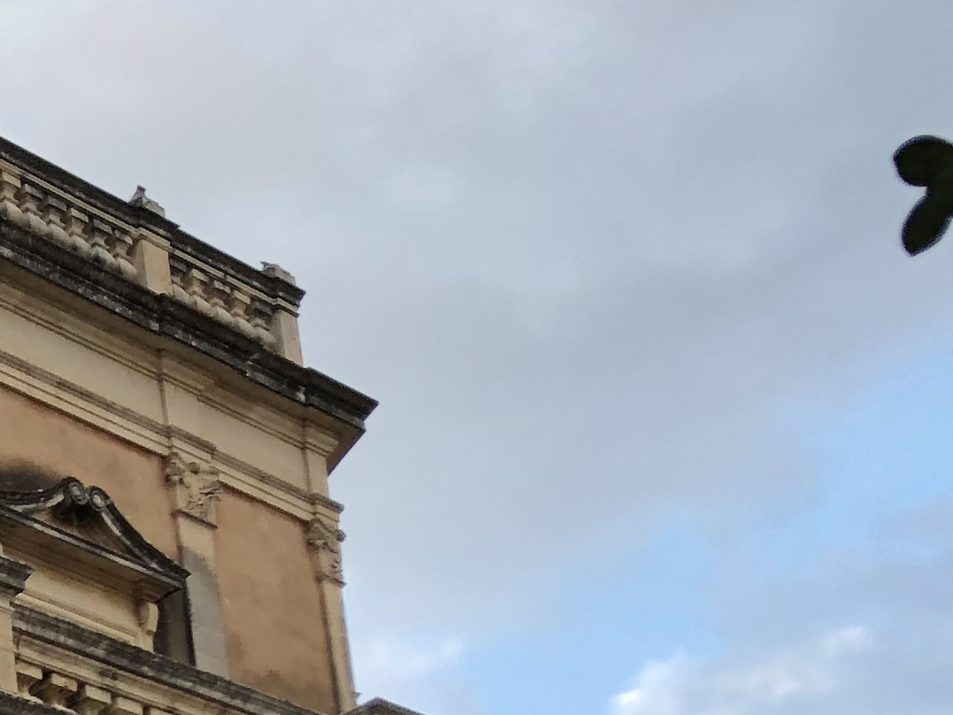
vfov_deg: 13.0
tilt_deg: +17.1
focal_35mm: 104
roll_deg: +3.4
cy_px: 1244
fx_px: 2864
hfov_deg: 16.9
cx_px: -514
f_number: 1.8
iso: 20
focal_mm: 4
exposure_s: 1/154
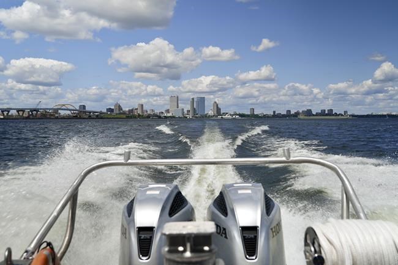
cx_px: 199
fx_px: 321
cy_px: 132
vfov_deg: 45.0
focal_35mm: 29
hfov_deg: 63.6
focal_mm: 29
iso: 200
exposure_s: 1/160
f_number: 4
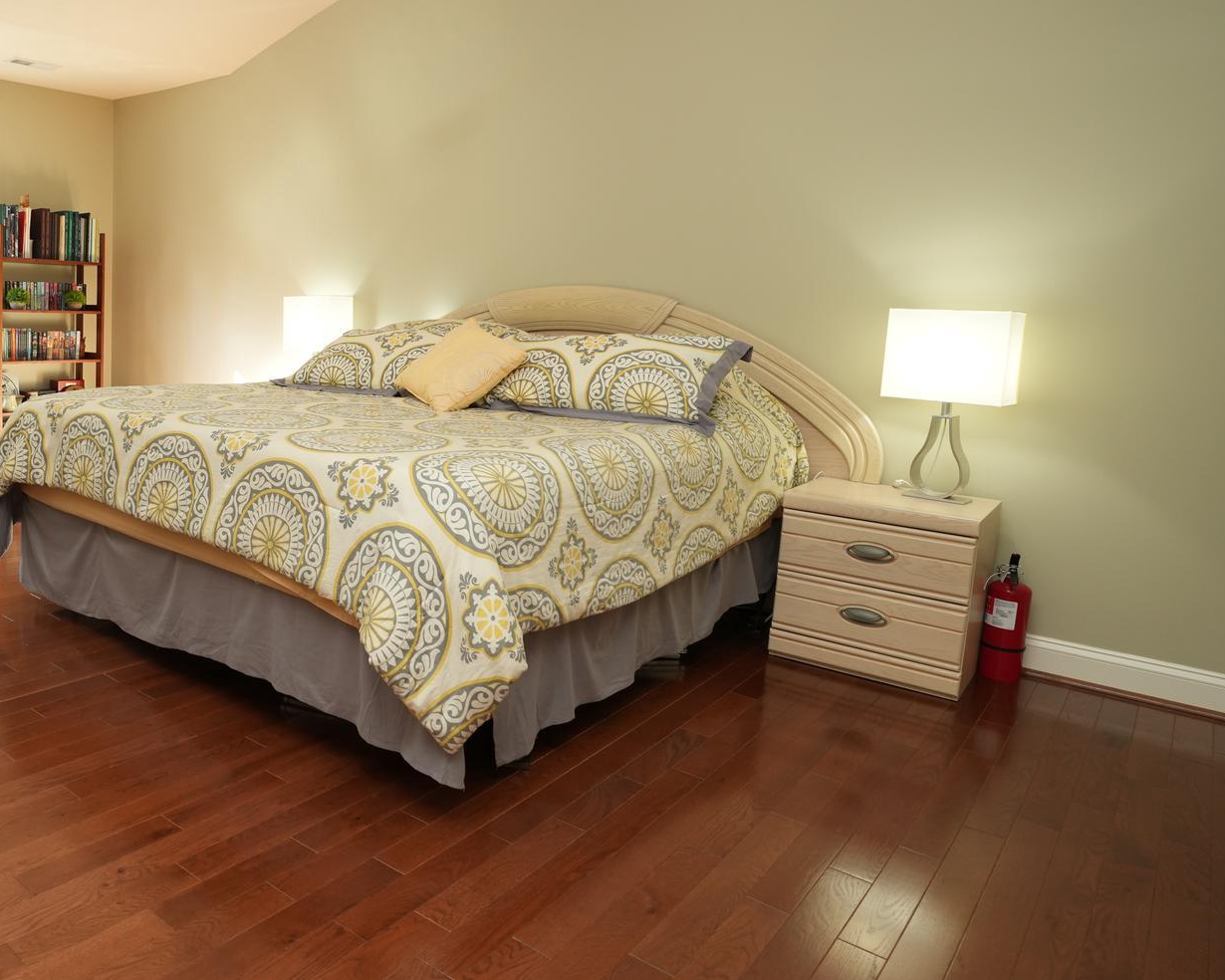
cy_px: 426
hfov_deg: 62.0
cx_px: 292
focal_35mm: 26
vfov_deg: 54.9
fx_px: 940
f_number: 5.6
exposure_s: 1/60
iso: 1000
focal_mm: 16.6
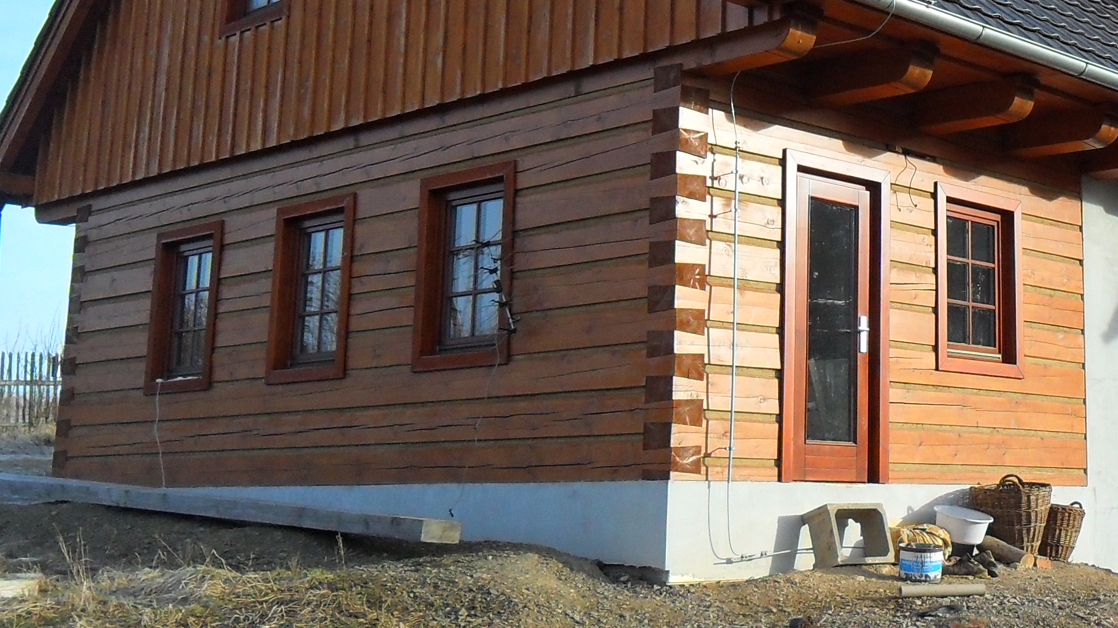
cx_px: 933
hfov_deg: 36.3
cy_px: 165
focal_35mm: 55
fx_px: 1630
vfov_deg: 21.7
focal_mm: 4.9
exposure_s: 1/500
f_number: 3.5
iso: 100
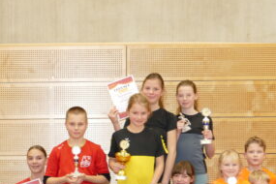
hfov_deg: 17.5
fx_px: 889
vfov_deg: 11.5
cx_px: 46
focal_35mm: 116
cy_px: 228
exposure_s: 1/50
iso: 500
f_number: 4
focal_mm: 15.51
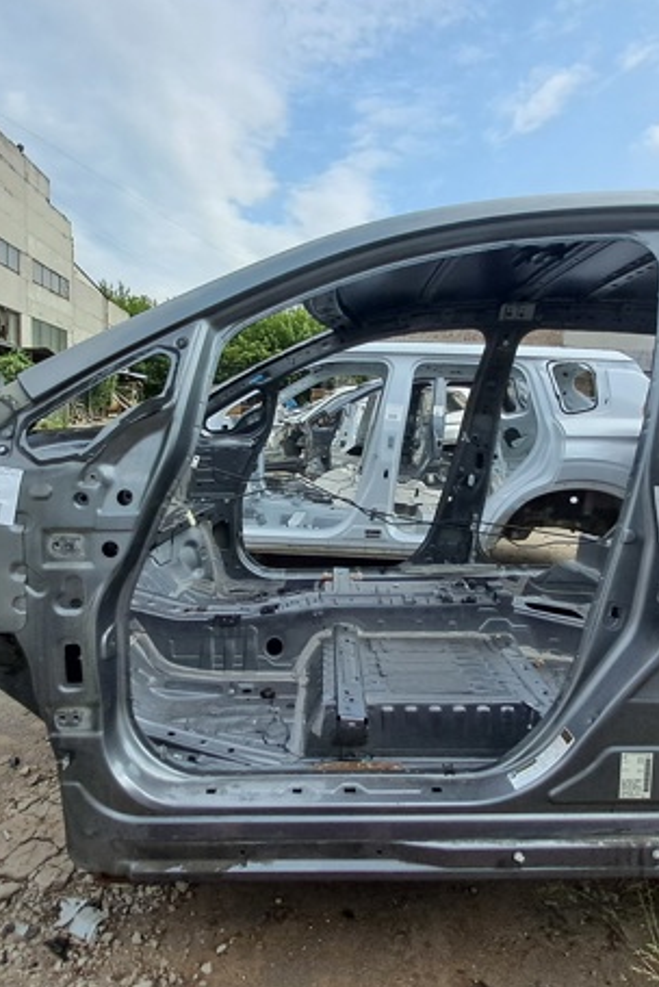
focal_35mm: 19
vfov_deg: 86.8
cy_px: 475
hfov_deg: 64.6
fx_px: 521
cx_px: 321
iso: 50
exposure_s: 1/1587
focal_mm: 1.13
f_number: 2.2
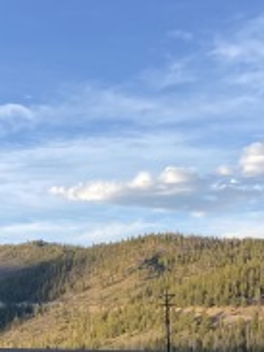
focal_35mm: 91
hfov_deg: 14.8
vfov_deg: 20.9
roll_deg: -0.2
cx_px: -154
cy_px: 340
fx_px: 926
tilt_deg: +1.5
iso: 32
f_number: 1.8
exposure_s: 1/698
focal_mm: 4.25
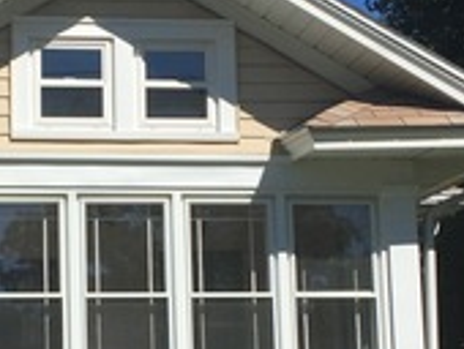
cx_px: 41
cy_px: 248
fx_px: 1463
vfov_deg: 13.6
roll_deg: +0.3
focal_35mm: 109
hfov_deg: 17.7
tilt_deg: +7.2
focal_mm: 4.15
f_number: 2.2
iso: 32
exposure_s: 1/3968
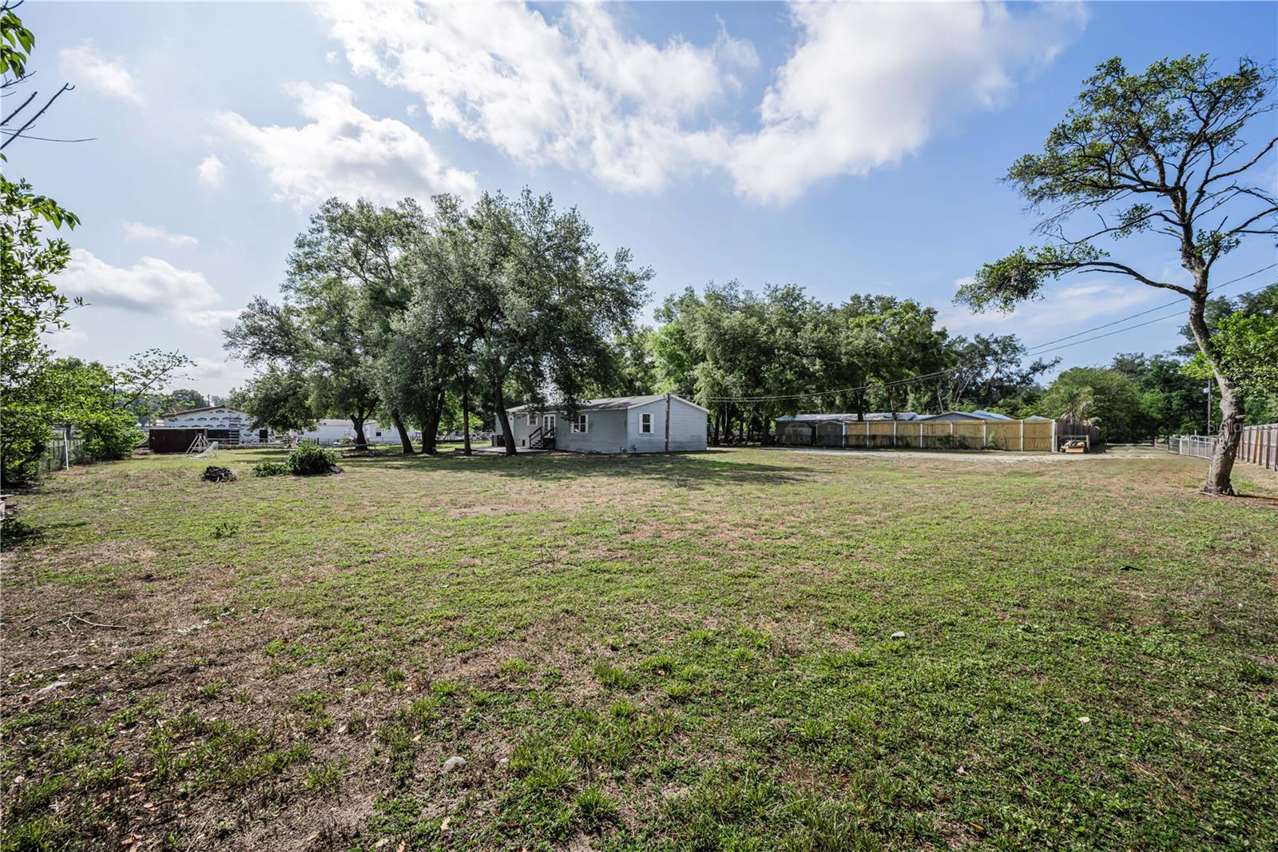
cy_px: 426
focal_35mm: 14
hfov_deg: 104.3
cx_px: 639
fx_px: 497
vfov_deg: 81.2
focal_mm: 14
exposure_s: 1/200
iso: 100
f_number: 13
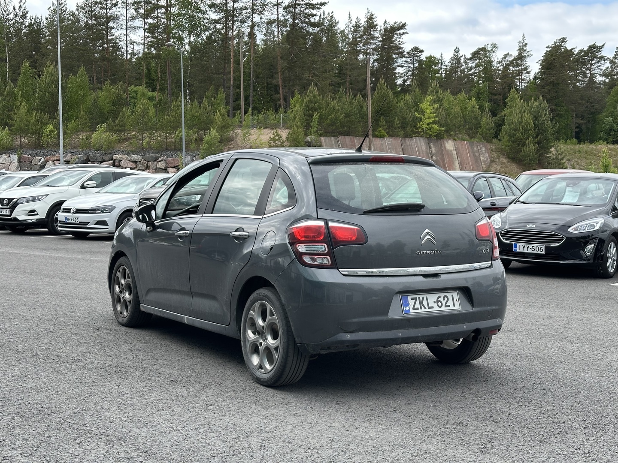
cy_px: 232
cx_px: 309
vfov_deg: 30.3
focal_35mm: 48
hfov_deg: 39.7
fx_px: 857
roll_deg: +0.6
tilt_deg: -3.8
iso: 64
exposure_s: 1/791
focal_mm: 6.86
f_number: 1.78
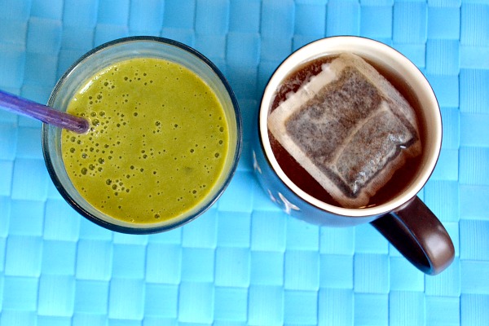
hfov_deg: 46.4
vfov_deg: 31.9
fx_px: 570
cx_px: 244
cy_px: 163
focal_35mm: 42
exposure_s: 1/60
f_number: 4.5
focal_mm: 28
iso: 2200
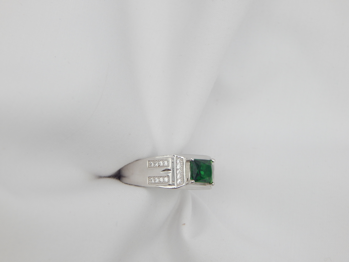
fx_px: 1049
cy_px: 131
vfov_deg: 14.2
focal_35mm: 104
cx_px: 174
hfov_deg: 18.9
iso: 125
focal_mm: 18.7
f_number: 4.5
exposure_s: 1/100
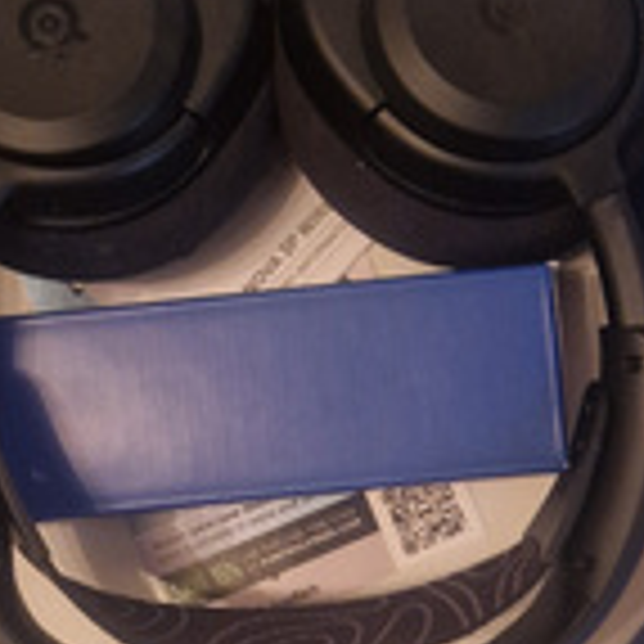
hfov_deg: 24.3
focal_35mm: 71
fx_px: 1494
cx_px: 367
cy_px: 450
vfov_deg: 24.2
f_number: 1.8
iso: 640
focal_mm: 5.4
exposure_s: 1/50
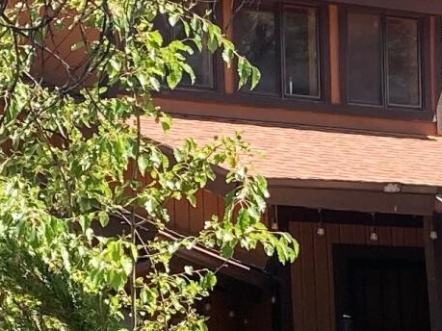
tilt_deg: +6.6
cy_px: 302
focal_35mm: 183
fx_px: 2336
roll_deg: +2.6
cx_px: 236
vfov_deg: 8.1
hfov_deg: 10.8
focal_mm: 3.99
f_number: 1.8
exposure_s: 1/475
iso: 20
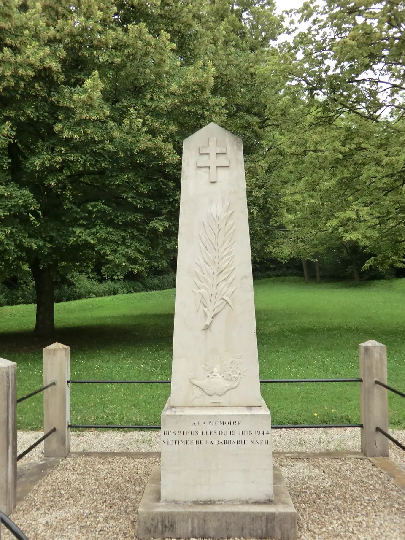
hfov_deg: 41.8
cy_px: 270
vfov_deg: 54.0
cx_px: 202
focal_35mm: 34
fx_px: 530
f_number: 3.6
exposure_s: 1/100
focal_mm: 6.1
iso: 80
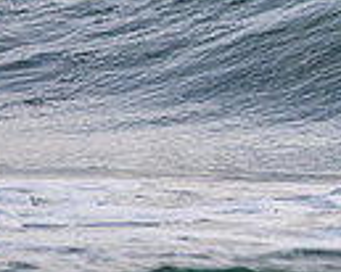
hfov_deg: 0.6
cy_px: -78
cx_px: 687
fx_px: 32019
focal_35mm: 3175
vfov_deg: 0.5
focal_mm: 500
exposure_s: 1/2000
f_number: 5.6
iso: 720
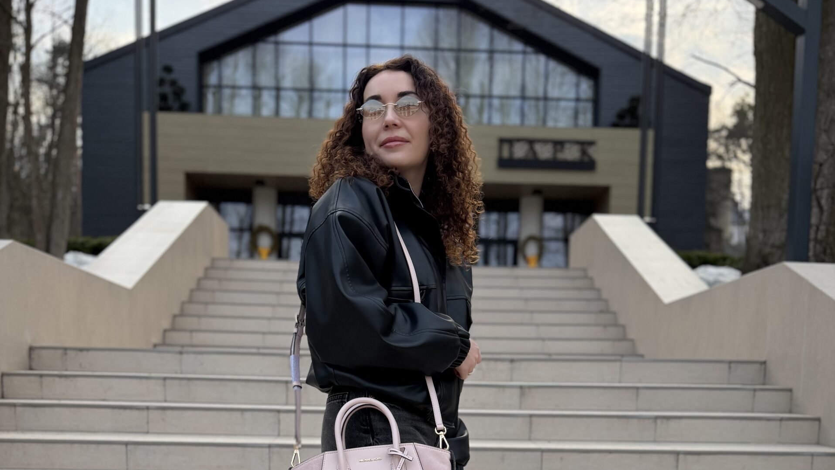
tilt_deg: -5.4
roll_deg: -1.2
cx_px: 419
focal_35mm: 35
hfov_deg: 56.6
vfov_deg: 31.3
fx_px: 775
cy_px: 465
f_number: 1.78
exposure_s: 1/955
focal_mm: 6.76
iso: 100
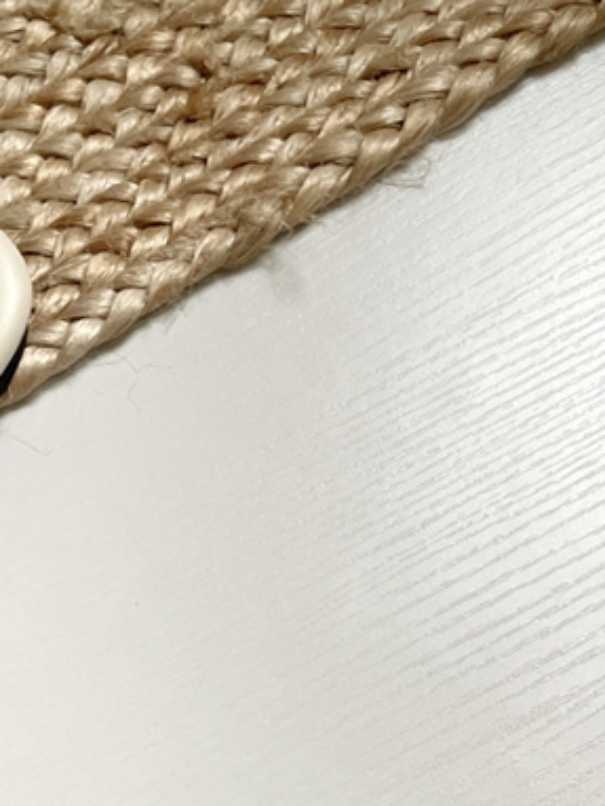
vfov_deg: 25.5
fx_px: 1583
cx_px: -51
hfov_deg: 20.7
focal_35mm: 68
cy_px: 977
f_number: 1.6
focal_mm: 4.2
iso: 125
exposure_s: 1/104
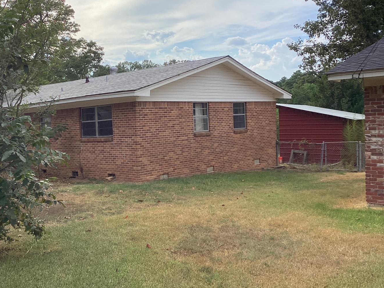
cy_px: 132
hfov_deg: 48.6
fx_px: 422
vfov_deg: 37.7
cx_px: 150
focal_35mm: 38
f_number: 2.4
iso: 25
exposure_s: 1/1018
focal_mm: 3.3
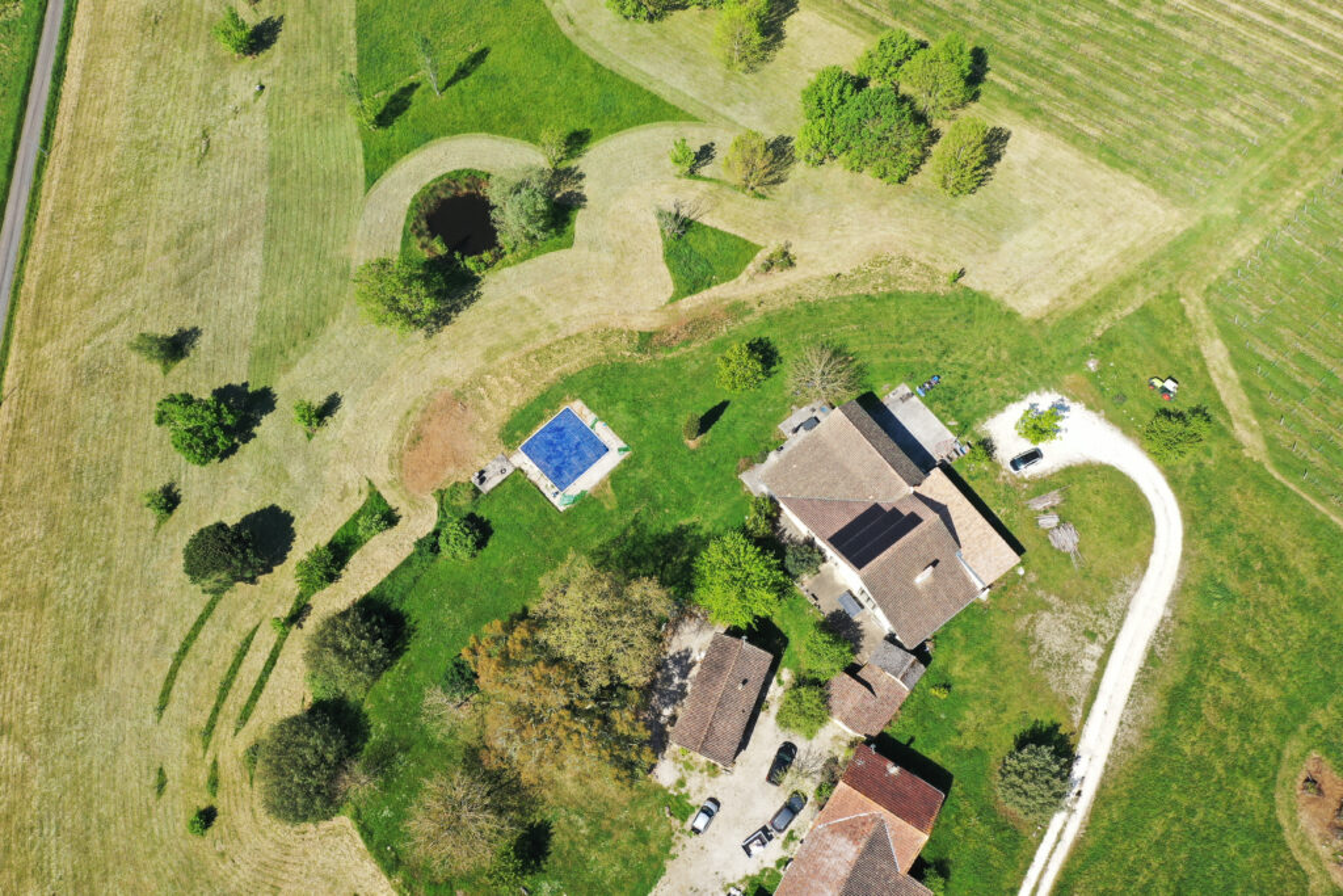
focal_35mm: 28
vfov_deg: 46.4
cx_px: 672
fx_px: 1045
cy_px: 448
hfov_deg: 65.5
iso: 100
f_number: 5.6
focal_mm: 10.26
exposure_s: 1/320
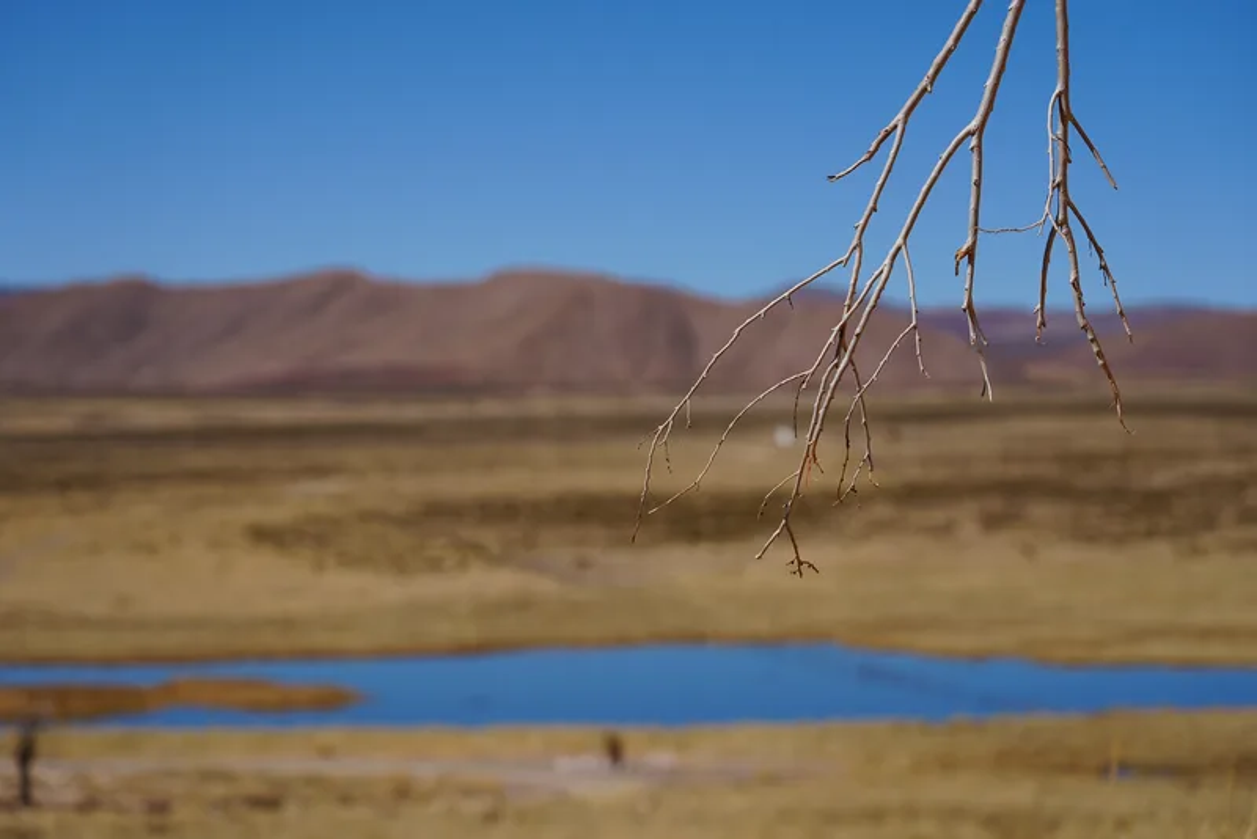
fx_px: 3667
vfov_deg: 13.1
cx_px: 628
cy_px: 420
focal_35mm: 105
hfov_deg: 19.4
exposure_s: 1/1250
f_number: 5
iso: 80
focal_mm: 105
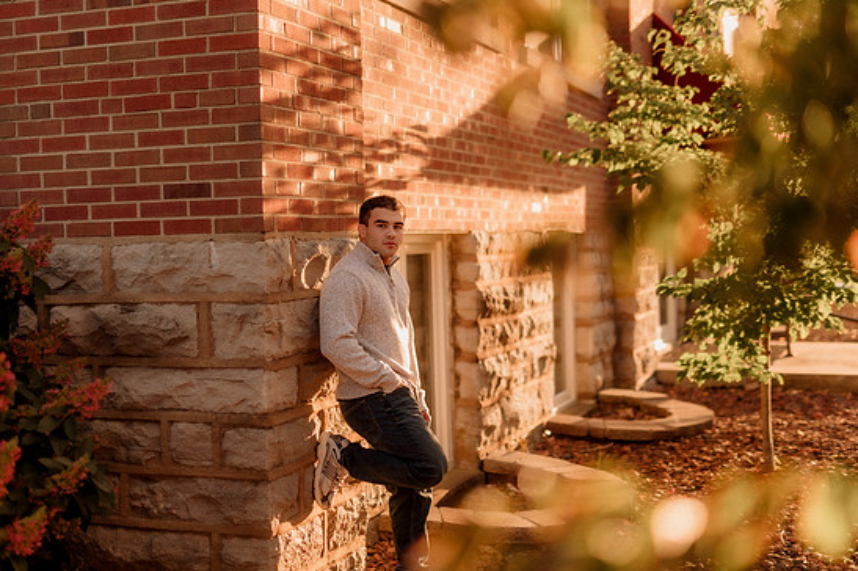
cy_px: 275
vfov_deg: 25.5
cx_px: 416
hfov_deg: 37.5
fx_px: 1262
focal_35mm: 53
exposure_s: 1/1600
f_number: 1.4
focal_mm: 50
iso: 250
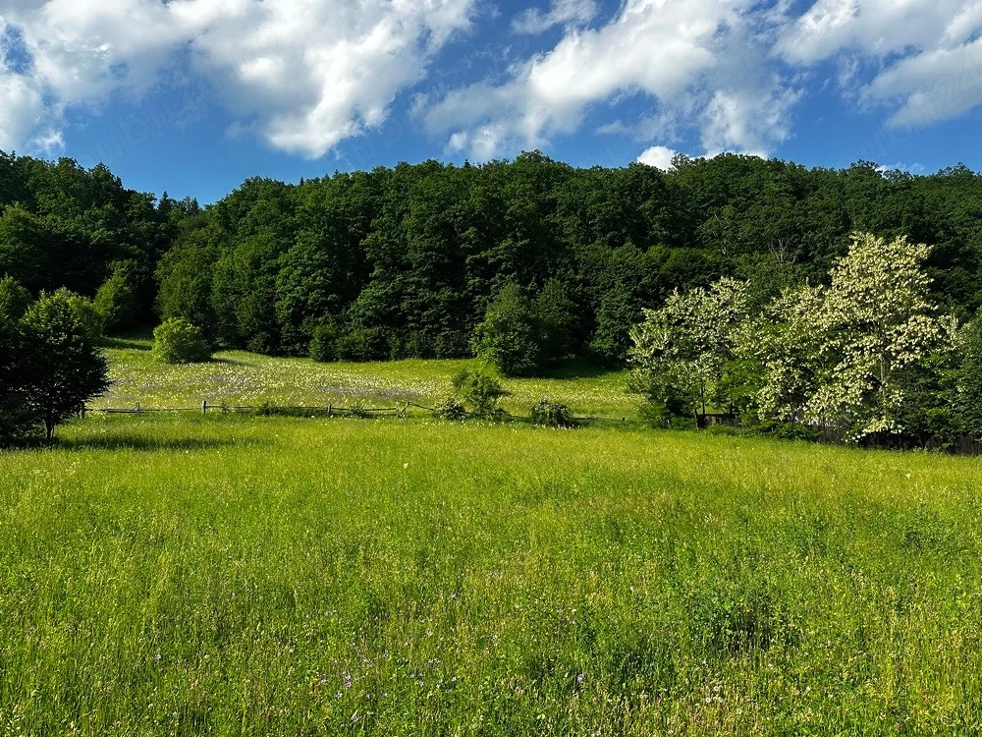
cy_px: 368
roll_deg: +1.6
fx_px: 681
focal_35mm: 24
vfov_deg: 56.8
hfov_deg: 71.6
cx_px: 491
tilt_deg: +6.1
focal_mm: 6.86
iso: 80
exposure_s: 1/2525
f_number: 1.78
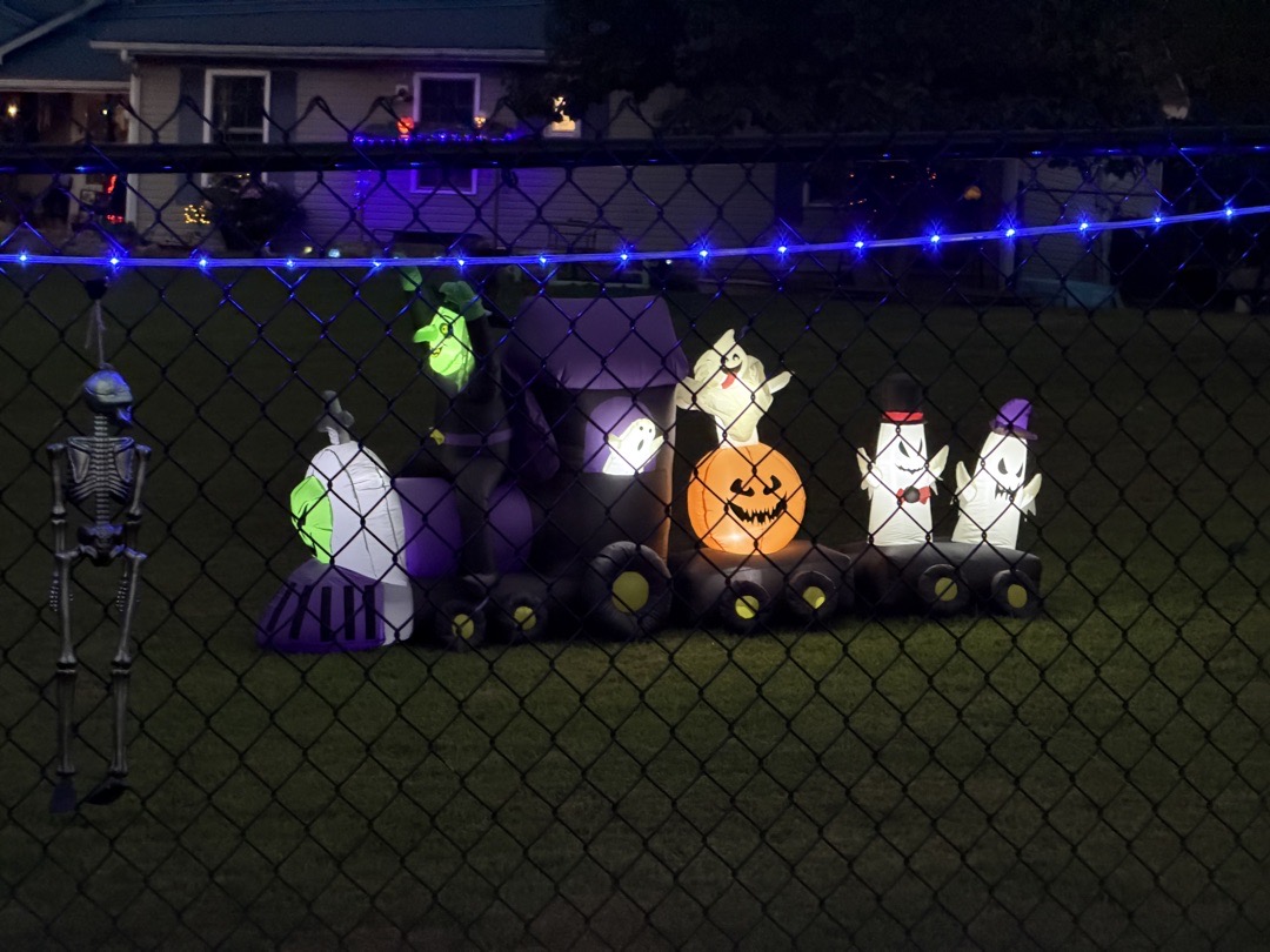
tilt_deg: -1.3
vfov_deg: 14.8
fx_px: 3669
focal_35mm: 100
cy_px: 476
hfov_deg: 19.6
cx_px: 635
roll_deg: -2.5
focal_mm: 16.89
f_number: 2.8
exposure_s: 1/20
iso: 2500
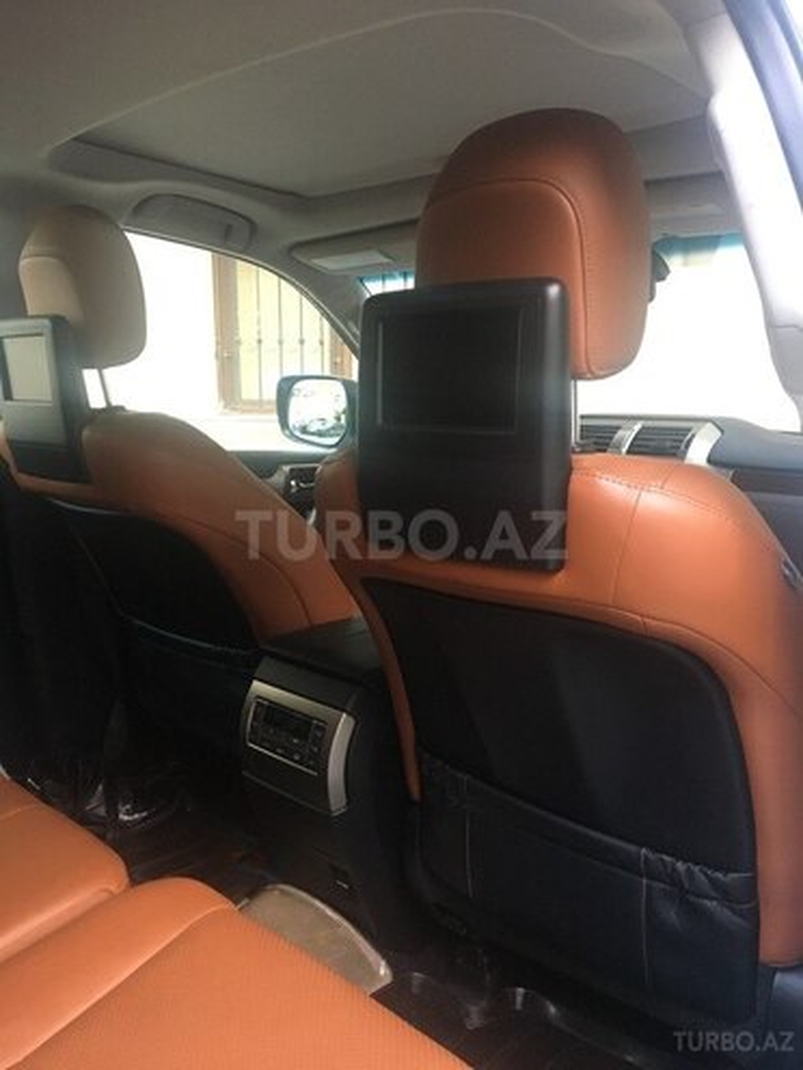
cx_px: 402
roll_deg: -0.2
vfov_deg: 61.7
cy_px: 535
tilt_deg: -8.3
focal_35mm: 29
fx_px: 897
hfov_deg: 48.2
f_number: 2.2
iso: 200
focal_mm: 4.15
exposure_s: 1/20
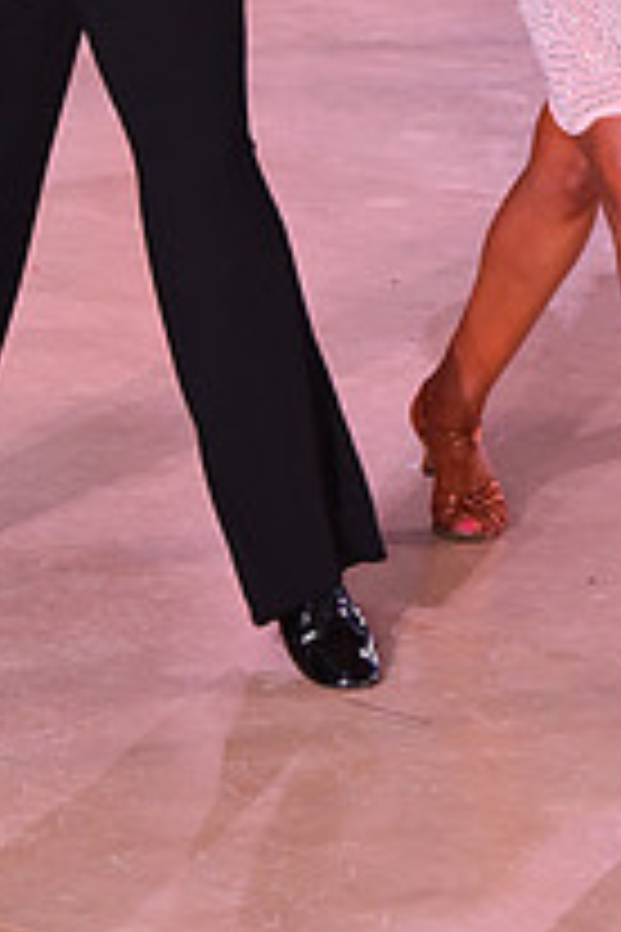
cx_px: 371
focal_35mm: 258
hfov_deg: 5.3
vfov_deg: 7.9
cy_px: -302
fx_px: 6675
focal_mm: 92
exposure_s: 1/320
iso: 2500
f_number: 6.3
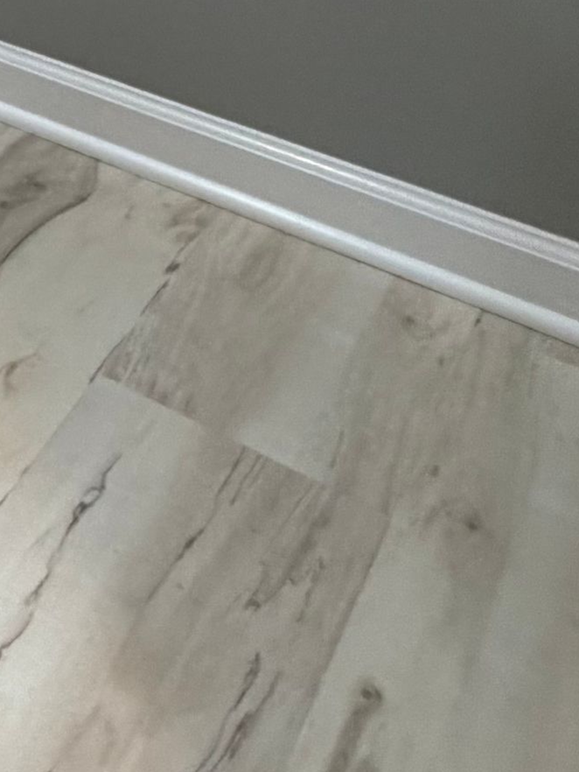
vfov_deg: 27.2
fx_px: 1427
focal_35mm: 64
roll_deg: -2.6
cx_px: -613
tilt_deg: -24.0
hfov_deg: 16.6
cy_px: -121
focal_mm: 2.22
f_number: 2.2
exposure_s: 1/120
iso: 320
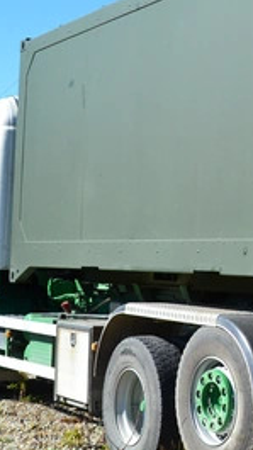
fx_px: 1041
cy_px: 172
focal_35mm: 87
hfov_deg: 13.0
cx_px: 401
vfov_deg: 24.3
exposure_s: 1/400
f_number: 11
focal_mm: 23
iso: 400
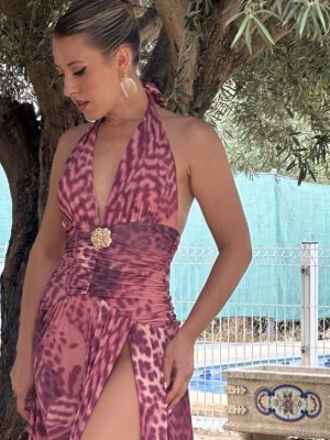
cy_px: 363
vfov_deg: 12.8
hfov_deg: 9.6
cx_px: 108
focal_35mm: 154
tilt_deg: -4.2
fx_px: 1957
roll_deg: -1.5
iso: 32
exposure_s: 1/99
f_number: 2.8
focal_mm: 9
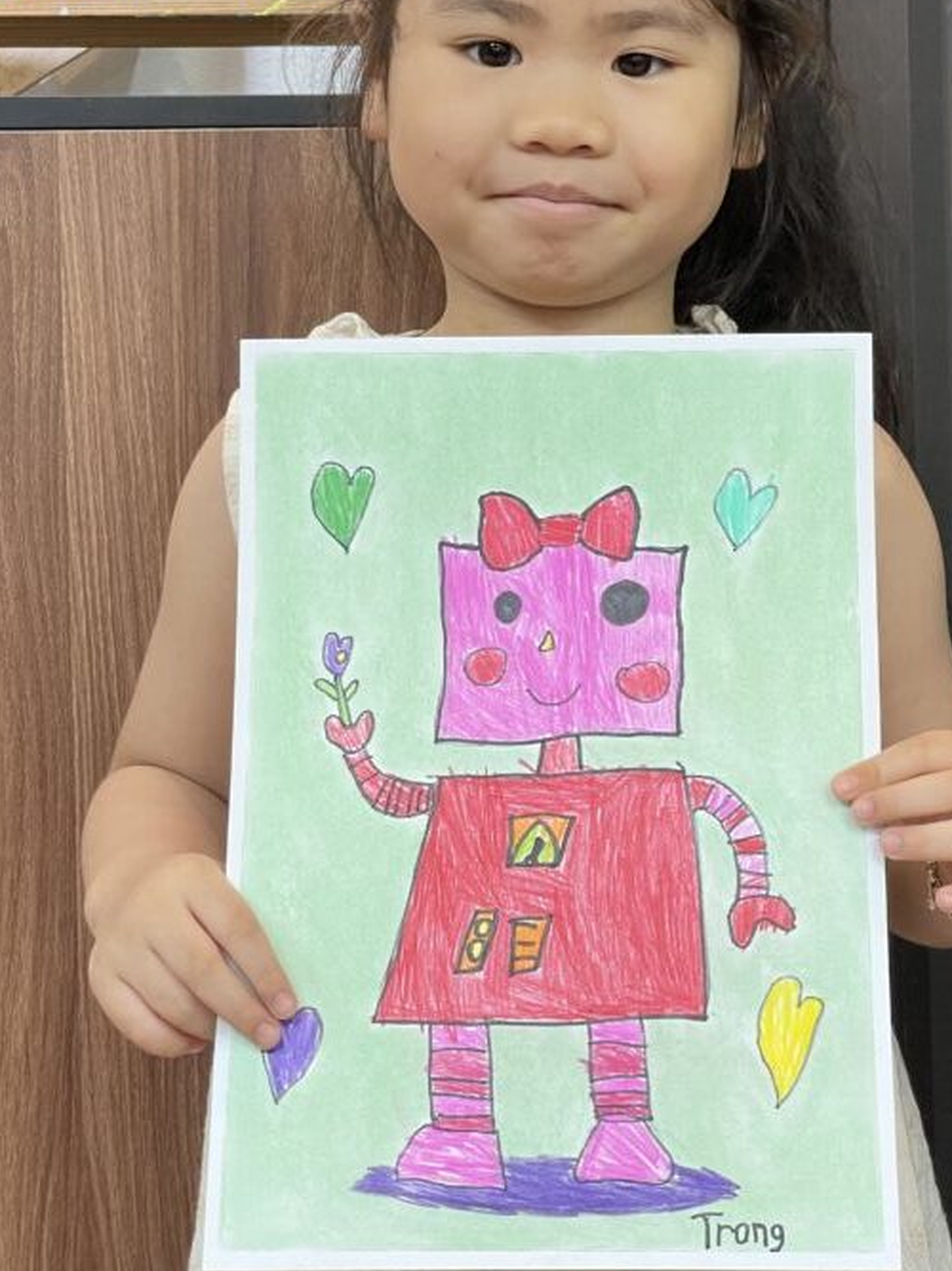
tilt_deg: +0.5
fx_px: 2861
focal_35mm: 78
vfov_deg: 24.9
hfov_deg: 18.9
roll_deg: +1.5
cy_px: 412
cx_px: 552
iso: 125
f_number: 2
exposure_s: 1/100
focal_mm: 6
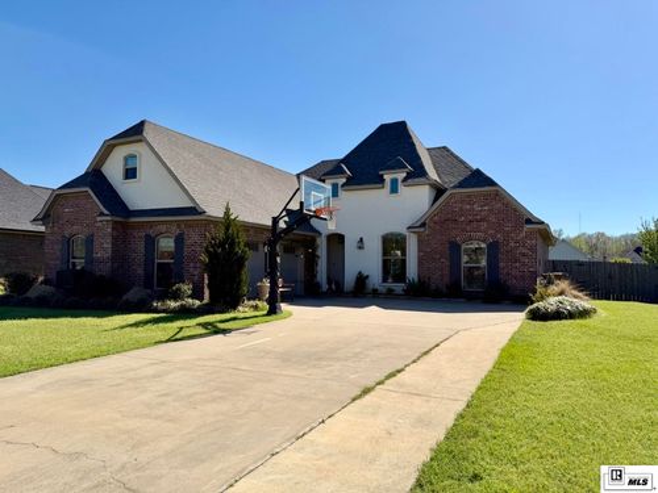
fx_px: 456
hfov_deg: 71.6
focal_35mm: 24
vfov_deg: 56.8
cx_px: 329
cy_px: 246
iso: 80
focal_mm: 6.76
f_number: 1.78
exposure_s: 1/6711
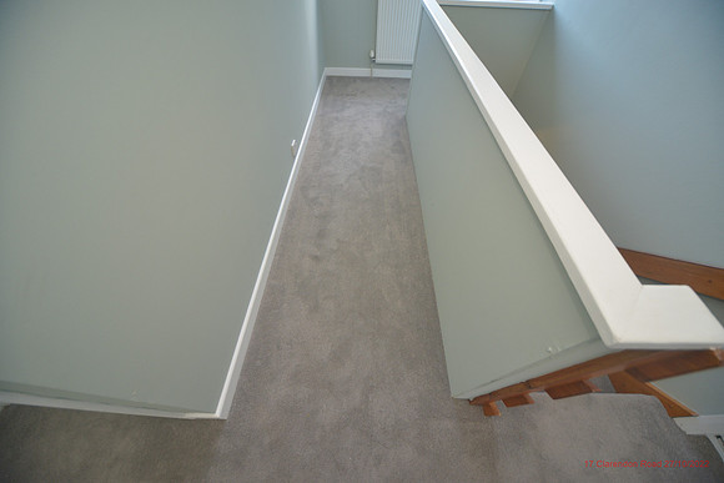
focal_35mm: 12
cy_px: 242
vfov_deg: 90.0
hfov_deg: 112.6
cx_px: 362
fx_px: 241
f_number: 5.6
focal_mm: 12
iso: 1000
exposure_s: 1/60
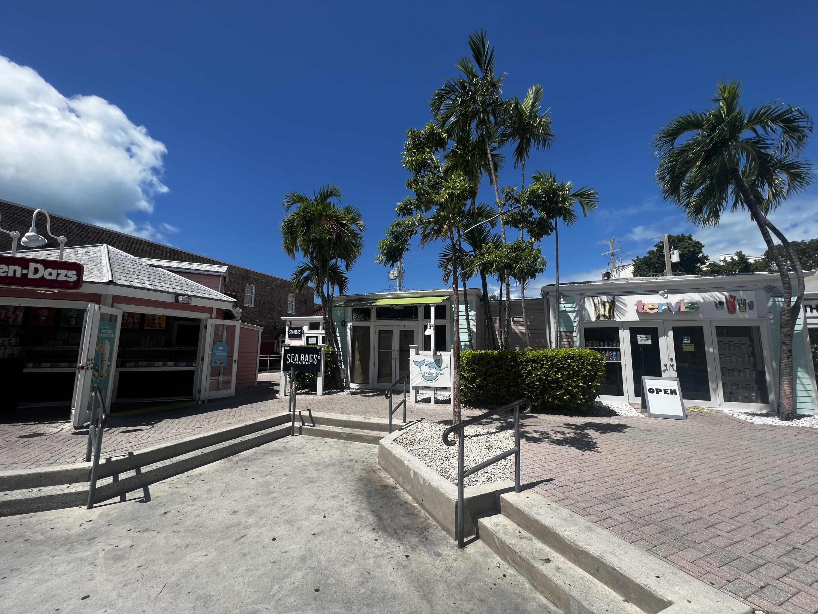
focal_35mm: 13
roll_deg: -0.3
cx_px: 409
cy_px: 307
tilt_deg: +7.5
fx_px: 307
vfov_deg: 89.9
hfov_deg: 106.2
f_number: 1.8
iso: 32
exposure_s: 1/2096
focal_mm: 1.57
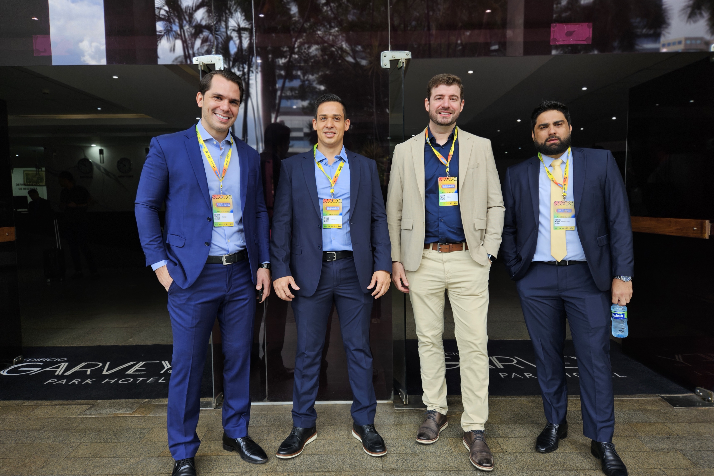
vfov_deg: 53.1
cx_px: 356
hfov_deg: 73.7
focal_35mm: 24
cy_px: 242
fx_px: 476
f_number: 1.8
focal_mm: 5.4
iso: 25
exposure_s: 1/199
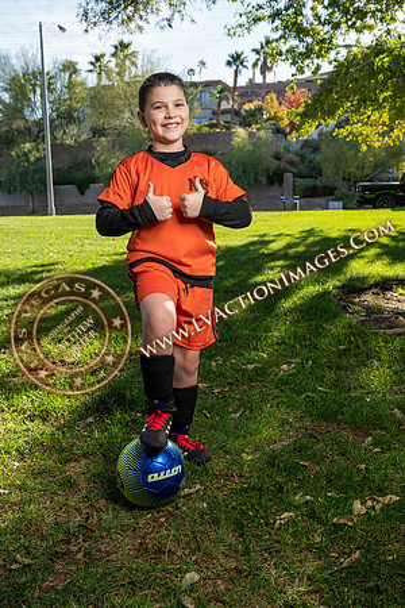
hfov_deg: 41.7
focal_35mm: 32
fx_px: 532
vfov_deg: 59.5
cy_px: 304
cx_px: 202
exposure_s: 1/160
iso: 100
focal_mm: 31.5
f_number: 5.6
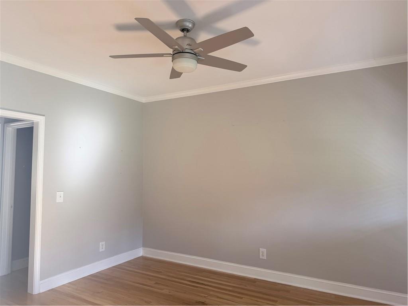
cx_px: 204
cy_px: 153
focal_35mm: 24
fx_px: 283
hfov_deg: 71.6
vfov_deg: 56.8
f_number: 1.78
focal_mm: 6.76
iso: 100
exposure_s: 1/121
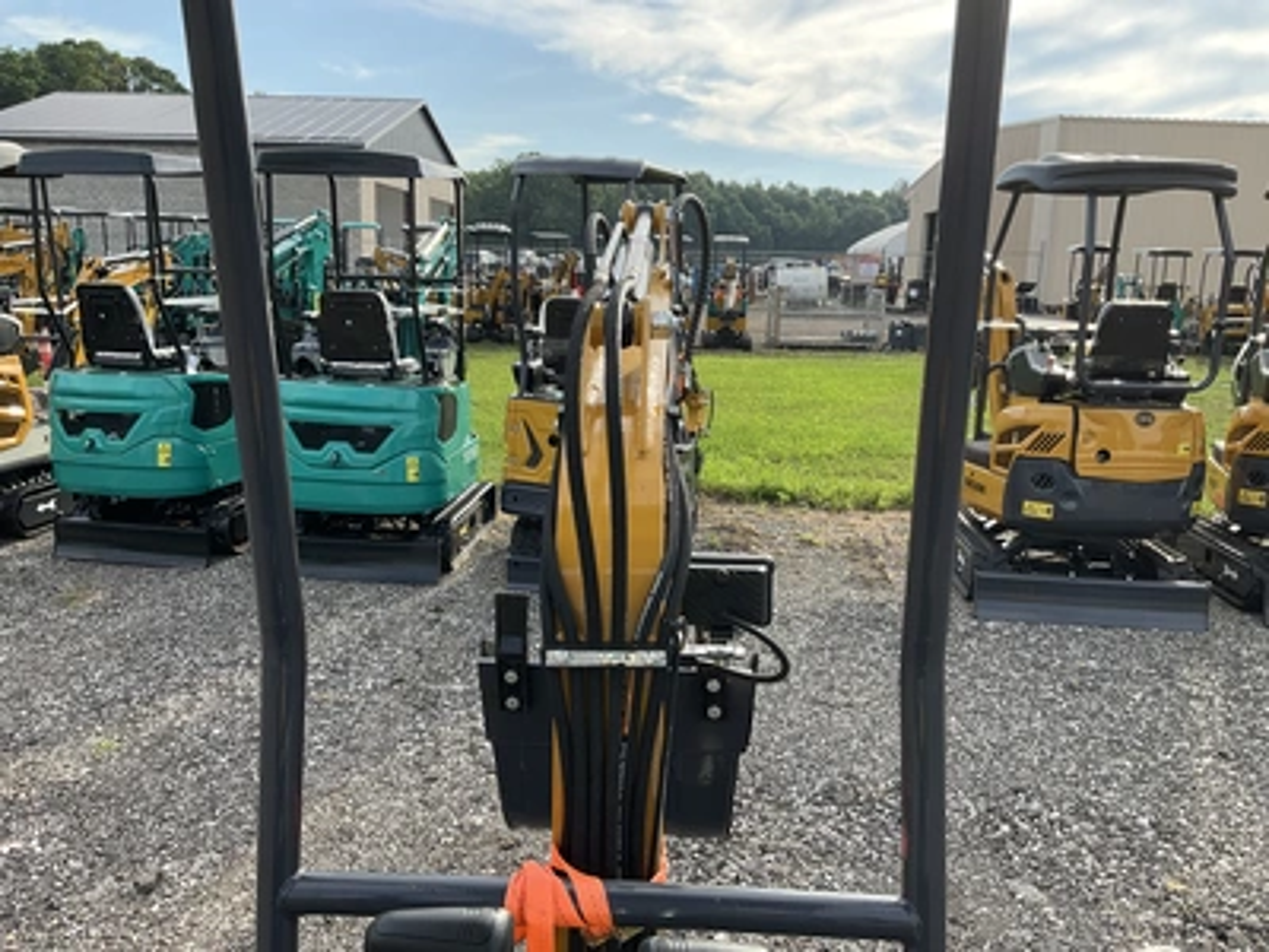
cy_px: 476
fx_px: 1063
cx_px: 634
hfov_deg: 61.7
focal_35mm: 29
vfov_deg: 48.2
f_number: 1.8
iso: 25
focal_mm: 3
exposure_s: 1/574
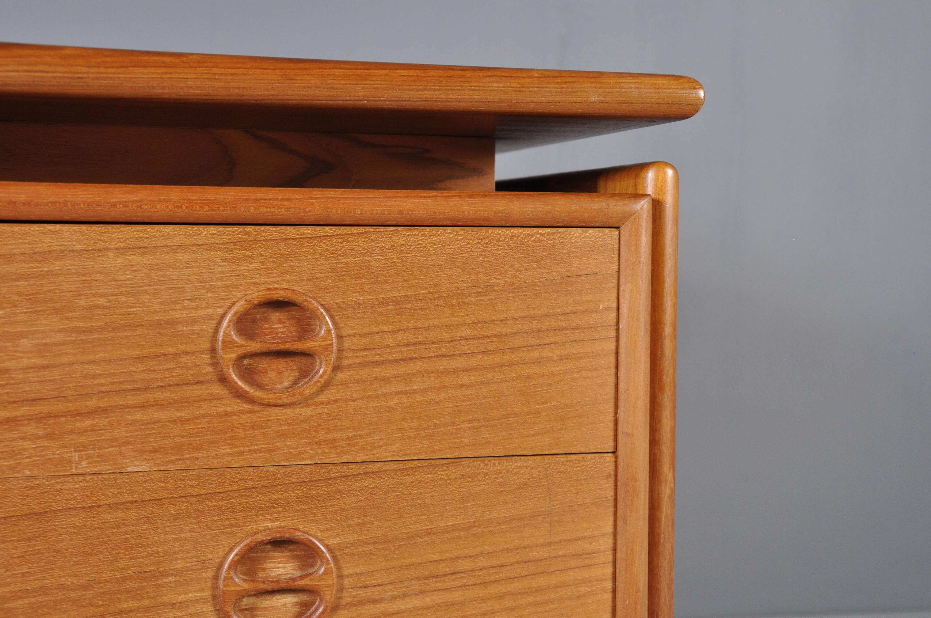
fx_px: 1395
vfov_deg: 25.0
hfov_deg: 36.9
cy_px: 315
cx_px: 474
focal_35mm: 54
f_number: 8
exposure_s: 1/5
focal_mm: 34
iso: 400
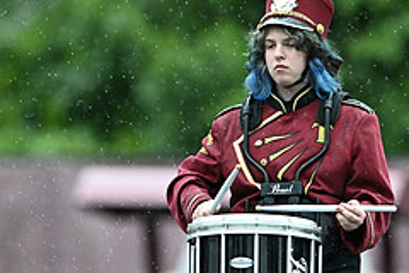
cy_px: 161
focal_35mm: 726
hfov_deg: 2.8
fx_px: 8248
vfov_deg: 1.9
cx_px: 131
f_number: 2.8
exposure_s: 1/1600
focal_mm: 300
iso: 1600
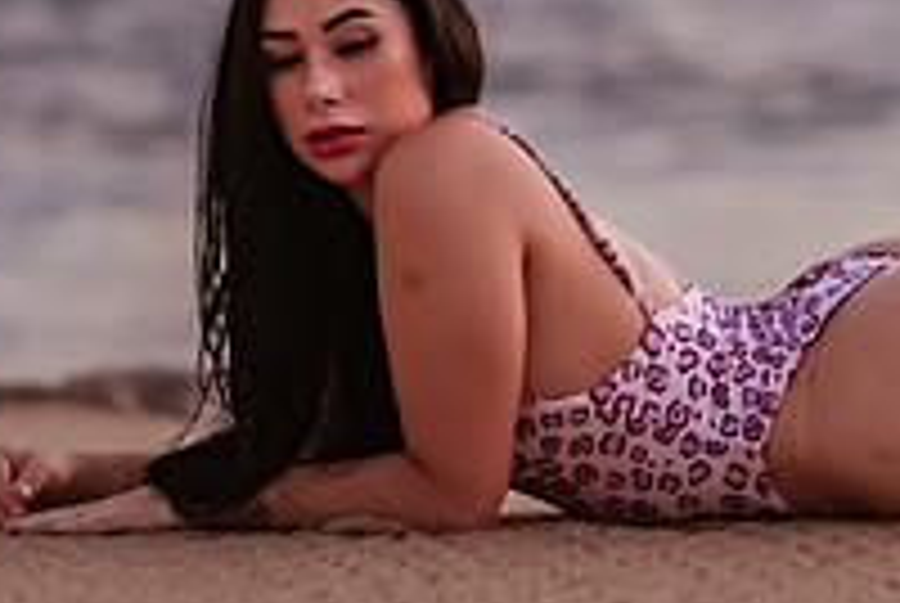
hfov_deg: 12.1
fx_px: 4206
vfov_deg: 8.1
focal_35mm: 168
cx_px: 806
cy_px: -74
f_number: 1.4
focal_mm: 58
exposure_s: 1/100
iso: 1000
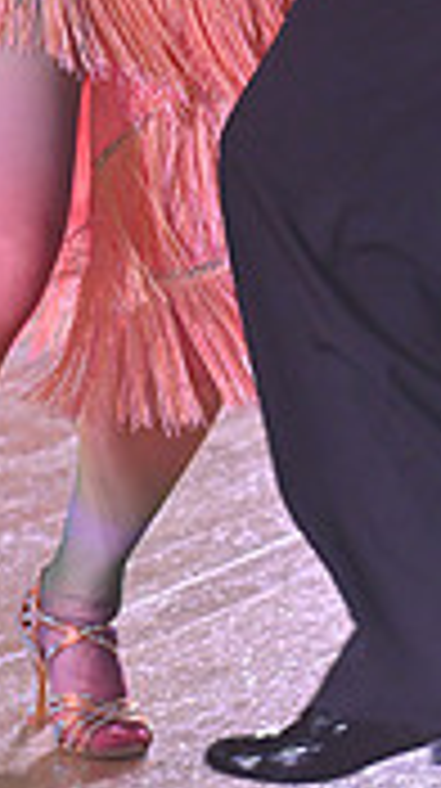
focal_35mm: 424
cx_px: 520
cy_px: -198
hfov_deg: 2.9
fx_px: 8844
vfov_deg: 5.1
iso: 2000
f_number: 5
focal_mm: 122
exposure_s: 1/320
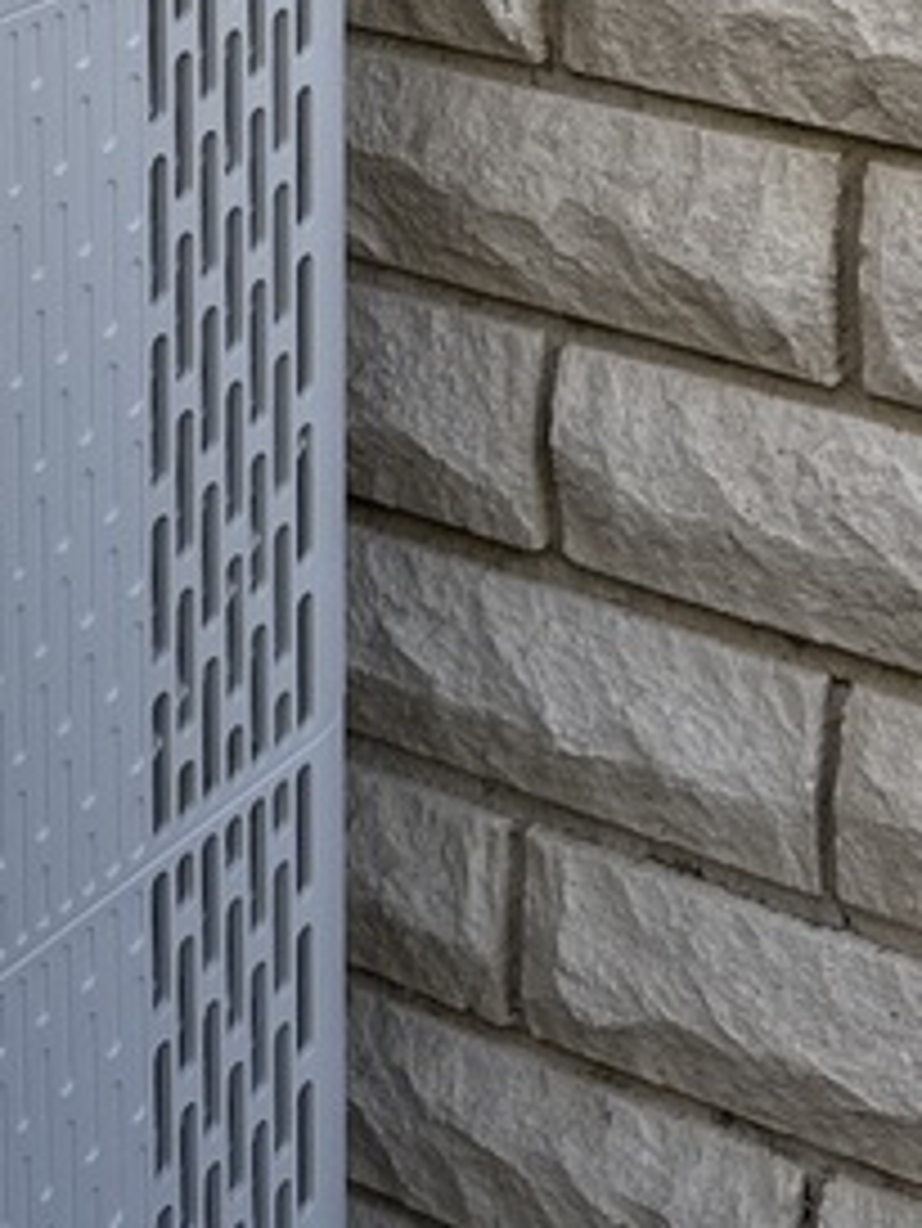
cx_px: 463
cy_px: -571
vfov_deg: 19.3
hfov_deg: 16.4
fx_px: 3194
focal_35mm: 90
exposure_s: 1/593
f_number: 1.78
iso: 80
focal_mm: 6.76
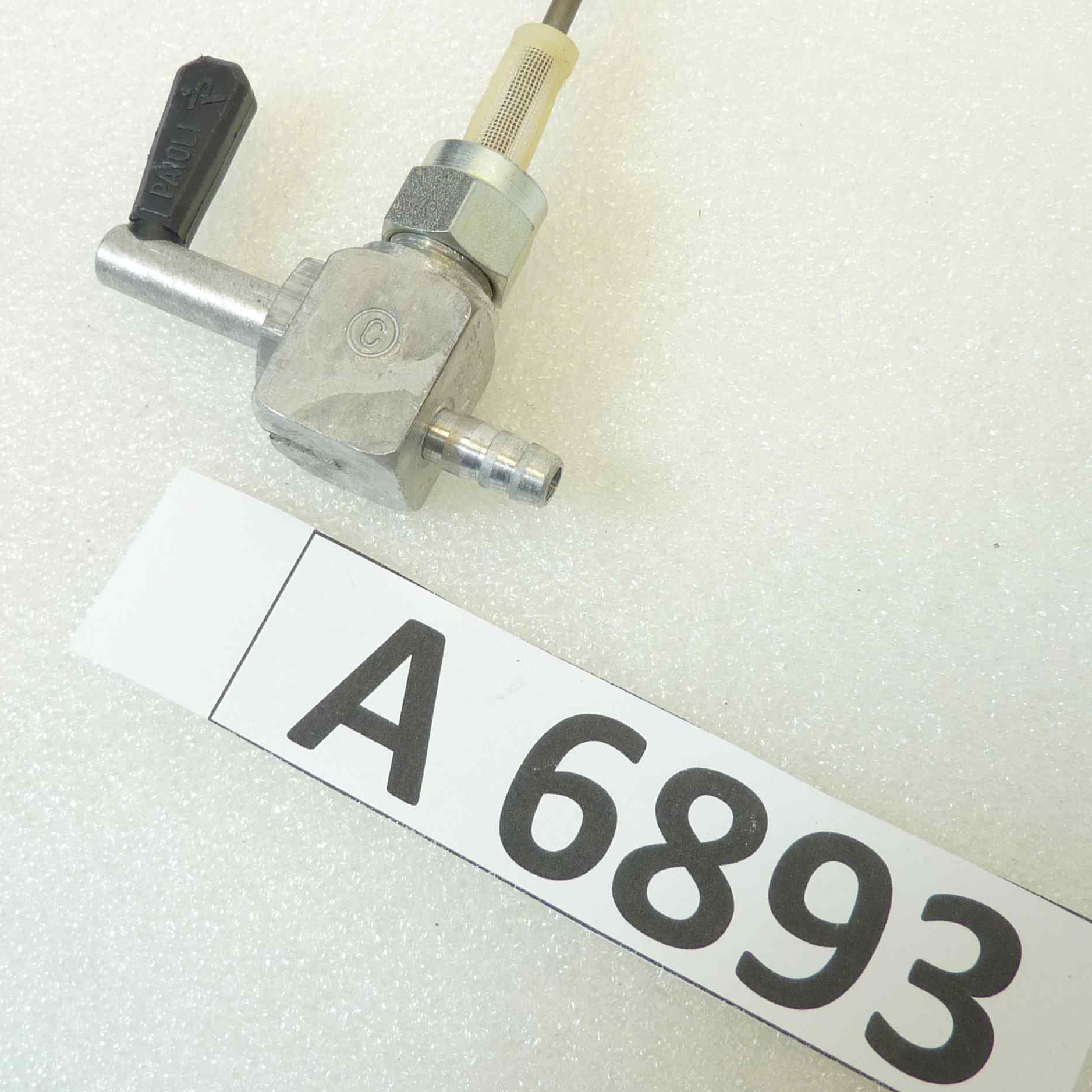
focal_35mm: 41
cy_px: 538
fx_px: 1463
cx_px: 471
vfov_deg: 40.9
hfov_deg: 40.8
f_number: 3.3
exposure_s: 1/25
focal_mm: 4.1
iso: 80
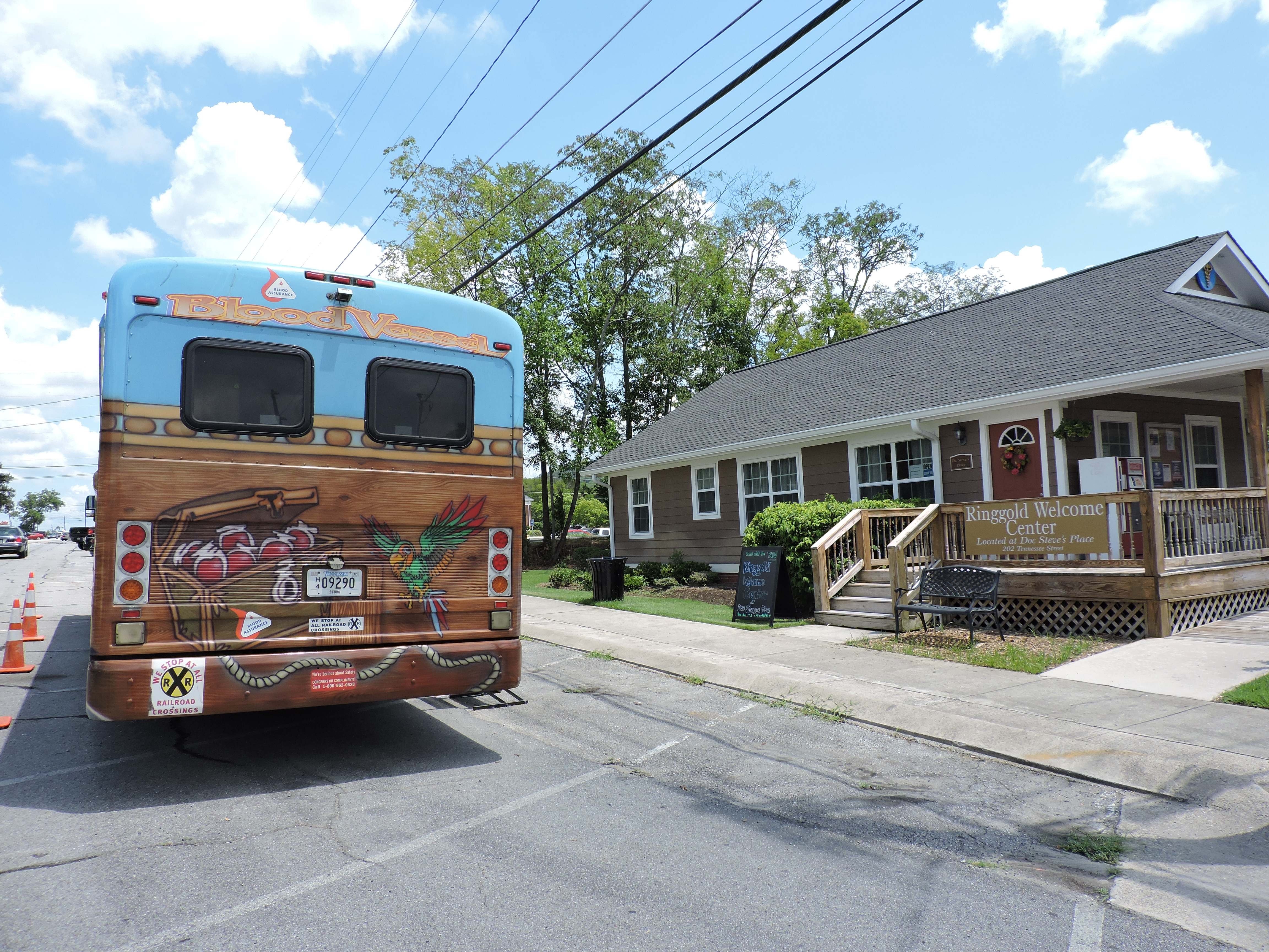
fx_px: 880
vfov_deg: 56.8
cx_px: 634
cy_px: 476
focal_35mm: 24
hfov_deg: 71.6
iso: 100
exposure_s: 1/1000
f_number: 3
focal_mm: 4.3
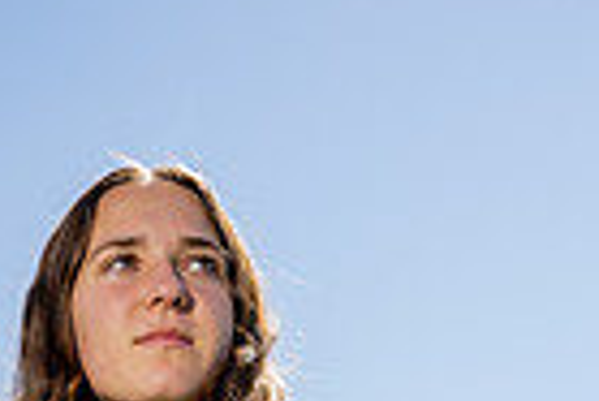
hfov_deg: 17.8
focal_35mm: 113
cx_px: 56
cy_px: 910
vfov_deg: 10.7
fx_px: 1882
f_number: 6.3
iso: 80
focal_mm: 35
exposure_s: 1/250
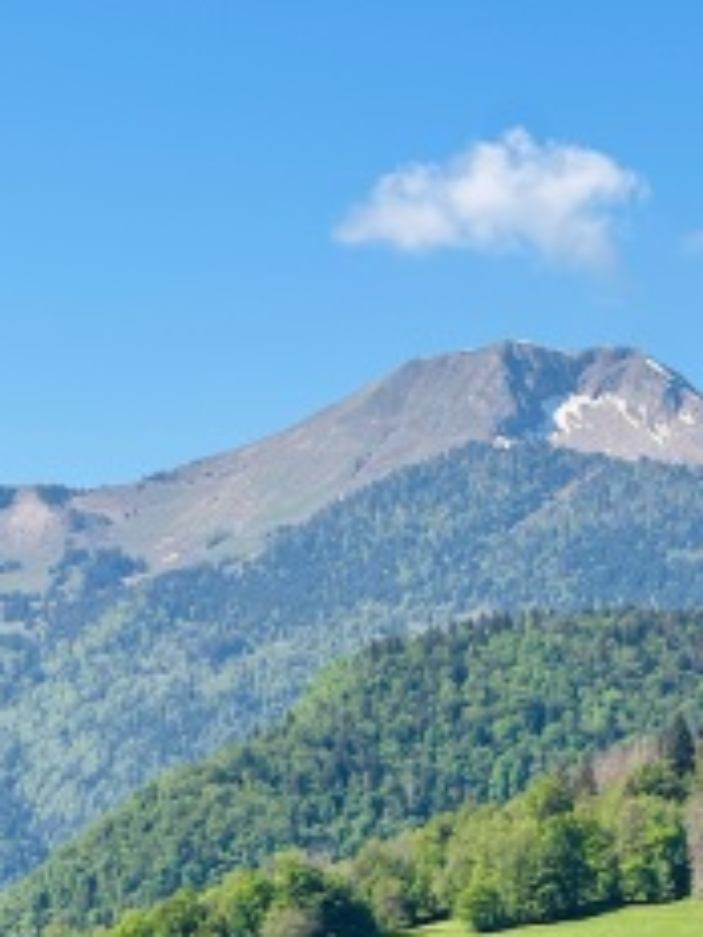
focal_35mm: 133
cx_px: 420
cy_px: 650
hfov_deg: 11.1
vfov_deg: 14.8
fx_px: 3601
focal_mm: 9
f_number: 2.8
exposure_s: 1/626
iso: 25
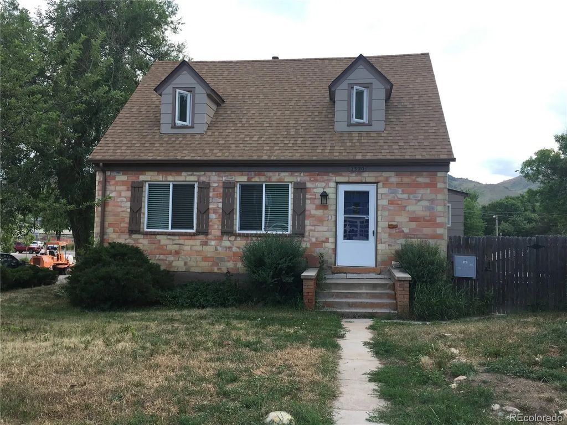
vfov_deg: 48.2
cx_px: 284
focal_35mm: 29
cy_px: 212
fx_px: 475
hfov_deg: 61.7
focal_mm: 4.15
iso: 25
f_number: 2.2
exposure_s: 1/267
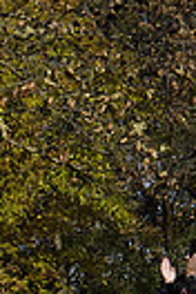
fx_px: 2515
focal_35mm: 308
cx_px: -401
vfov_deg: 6.7
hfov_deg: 4.3
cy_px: 308
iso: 800
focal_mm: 70
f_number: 8
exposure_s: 1/2500
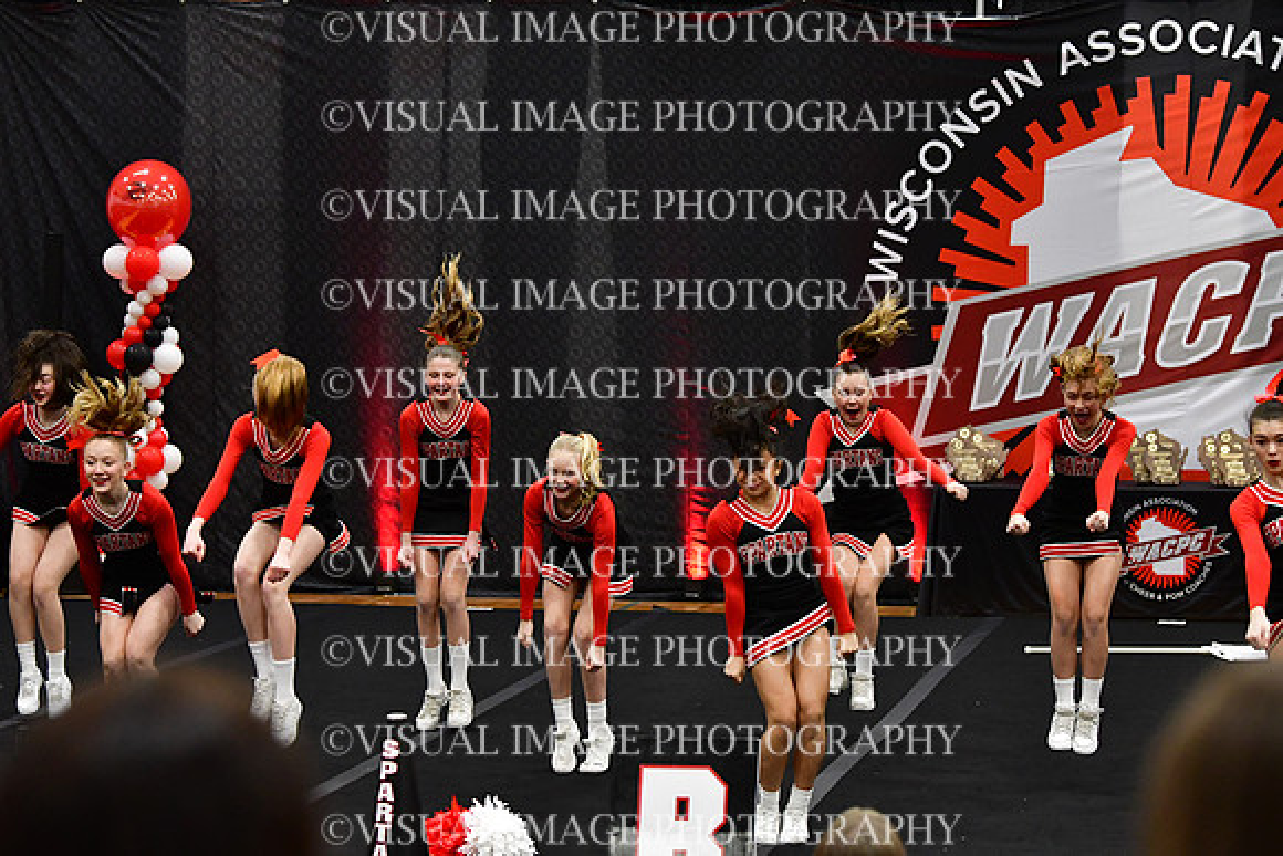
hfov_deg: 15.9
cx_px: 642
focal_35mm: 129
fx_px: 4598
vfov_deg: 10.6
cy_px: 428
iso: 4000
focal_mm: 86
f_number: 3.5
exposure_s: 1/500
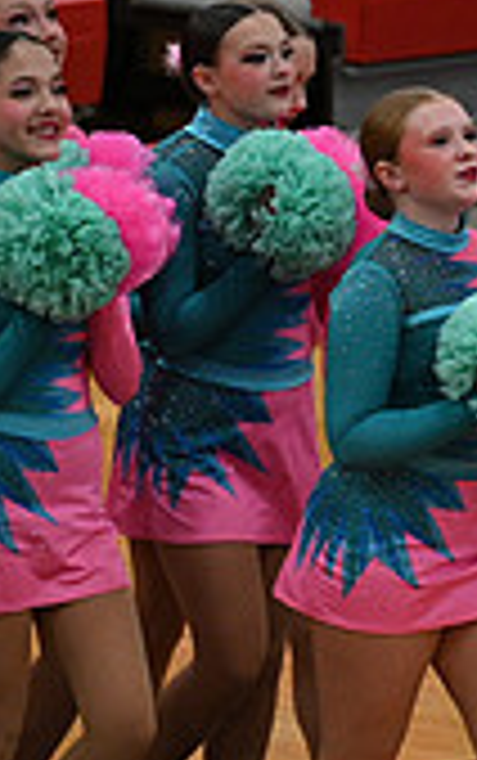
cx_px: 1256
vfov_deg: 3.0
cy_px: 335
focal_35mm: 699
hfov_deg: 1.9
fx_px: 14502
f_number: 4
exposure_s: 1/400
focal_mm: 200
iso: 4000
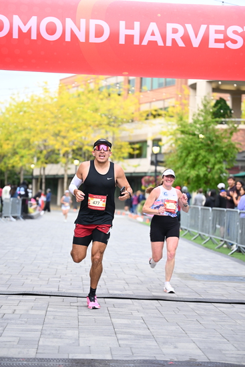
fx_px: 836
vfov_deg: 24.8
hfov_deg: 16.7
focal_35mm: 82
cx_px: 122
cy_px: 184
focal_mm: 82
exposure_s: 1/1600
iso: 1000
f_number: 2.8
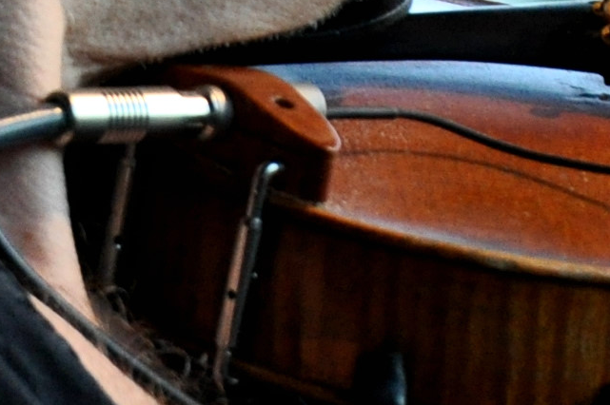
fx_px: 33972
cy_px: -356
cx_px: 689
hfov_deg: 1.0
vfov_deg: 0.7
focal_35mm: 2007
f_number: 4
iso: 800
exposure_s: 1/250
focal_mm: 200
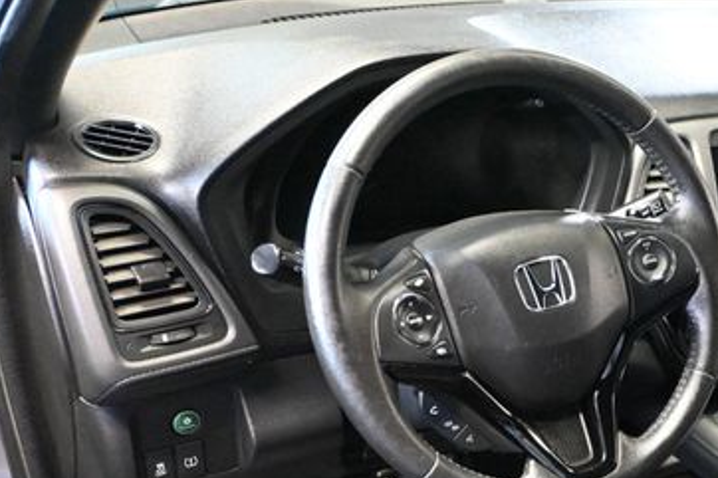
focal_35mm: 54
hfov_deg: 34.9
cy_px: 387
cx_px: 623
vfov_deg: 24.5
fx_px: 1083
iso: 12800
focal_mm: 20.5
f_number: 3.8
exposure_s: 1/25
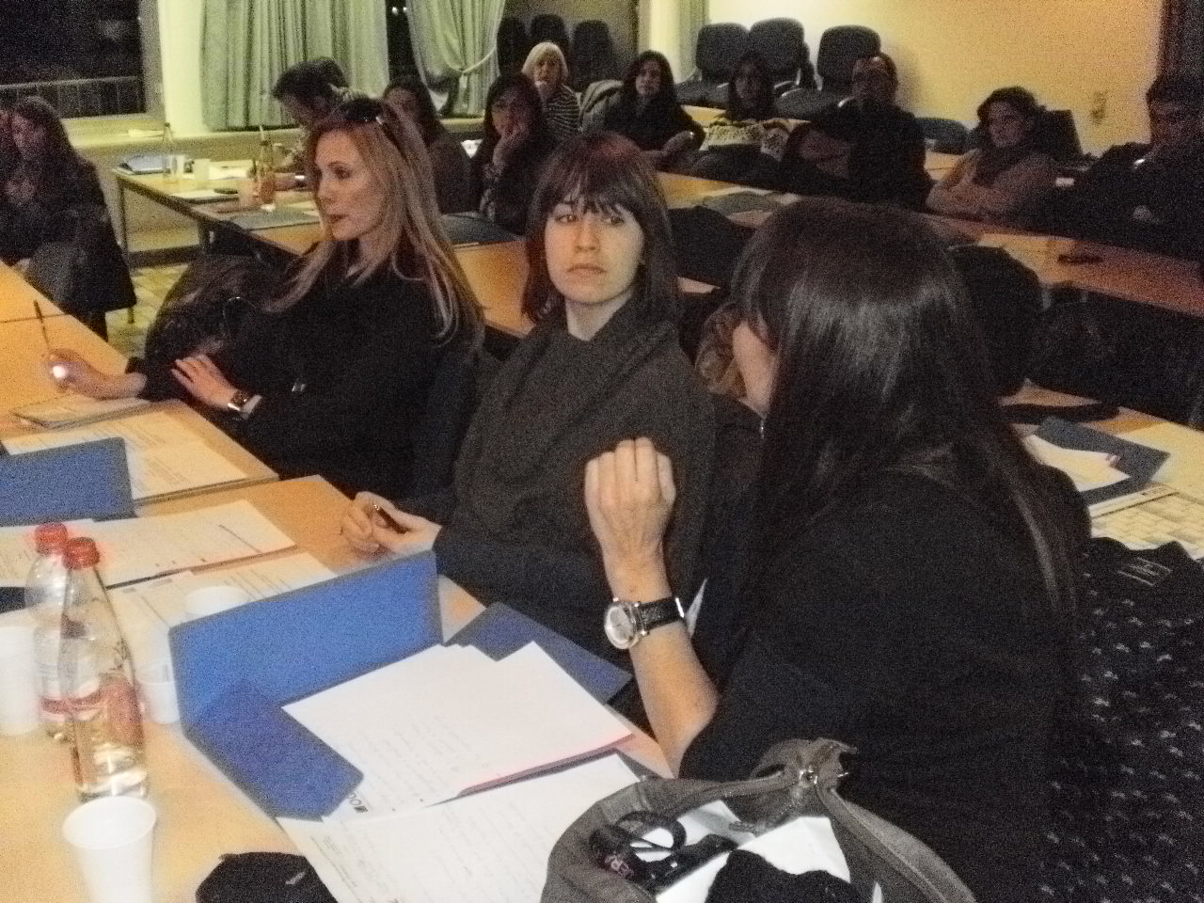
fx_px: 1322
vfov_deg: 37.7
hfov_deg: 49.0
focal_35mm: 38
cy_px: 452
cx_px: 602
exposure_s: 1/80
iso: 1600
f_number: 3.1
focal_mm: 6.3
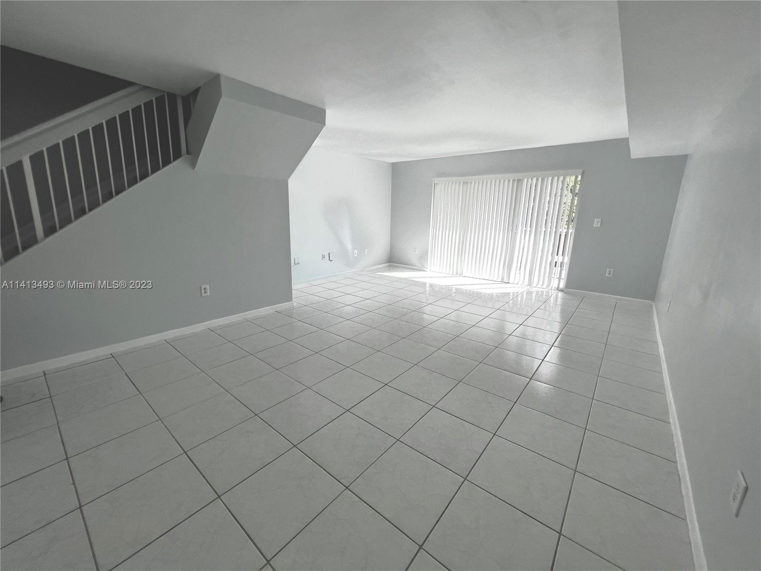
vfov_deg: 89.9
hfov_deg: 106.2
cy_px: 286
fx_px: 286
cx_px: 380
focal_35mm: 13
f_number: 1.8
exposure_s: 1/419
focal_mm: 1.57
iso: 32
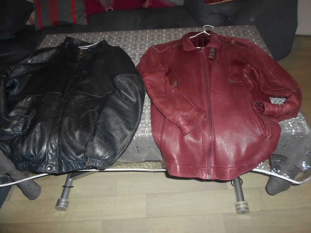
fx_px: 225
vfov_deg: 54.9
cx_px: 156
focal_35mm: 25
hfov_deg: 69.4
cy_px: 116
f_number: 2.5
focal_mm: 4.5
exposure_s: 1/30
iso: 100
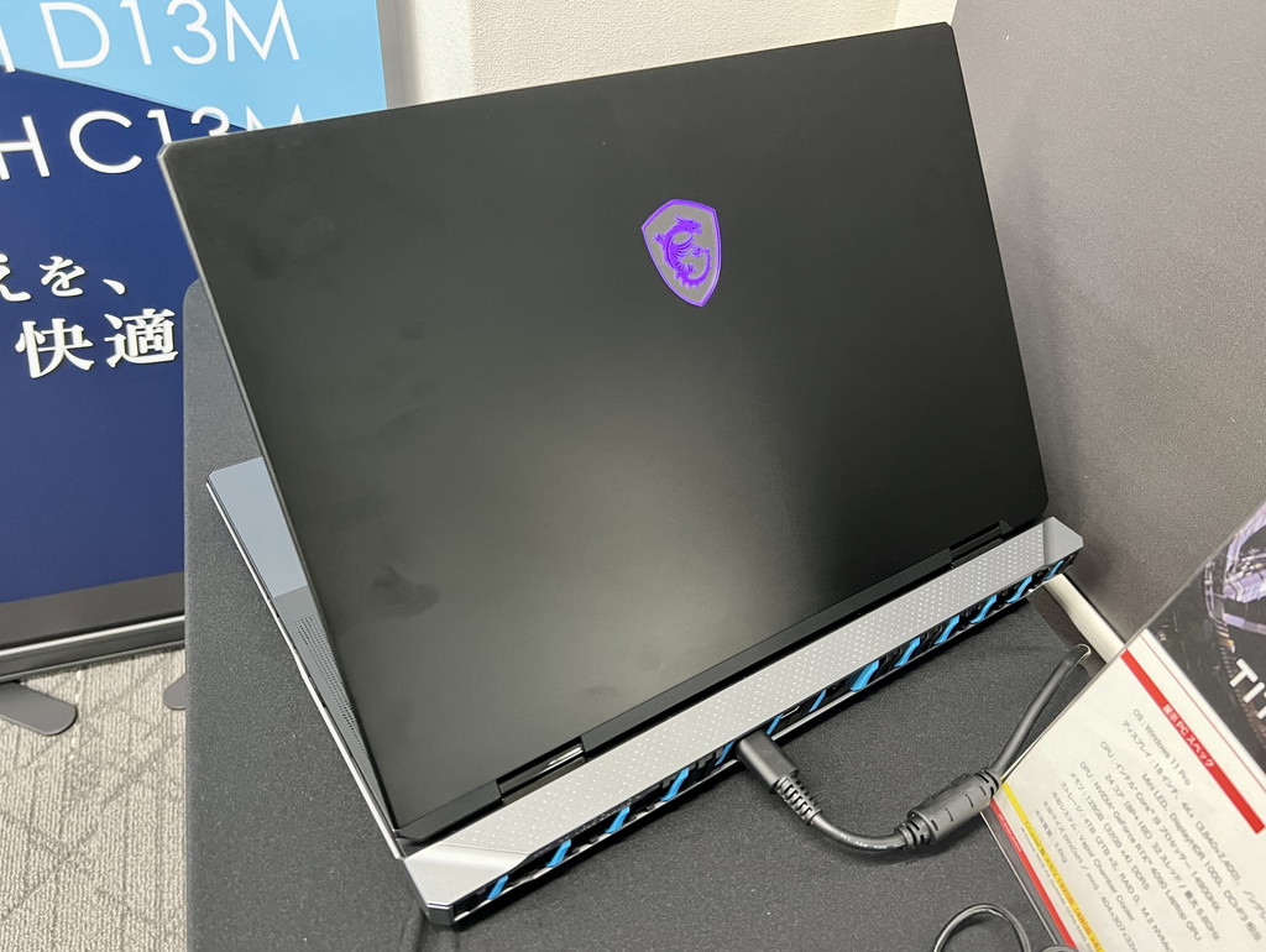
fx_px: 952
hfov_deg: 67.3
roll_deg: -4.9
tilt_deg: -40.9
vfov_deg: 53.1
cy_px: 476
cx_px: 633
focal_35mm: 26
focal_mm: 5.7
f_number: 1.5
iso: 500
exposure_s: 1/48
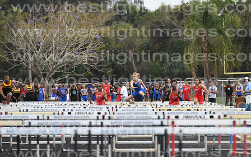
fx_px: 2709
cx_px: 140
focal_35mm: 396
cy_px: 94
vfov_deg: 3.3
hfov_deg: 5.3
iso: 800
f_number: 4
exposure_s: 1/1600
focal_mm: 200
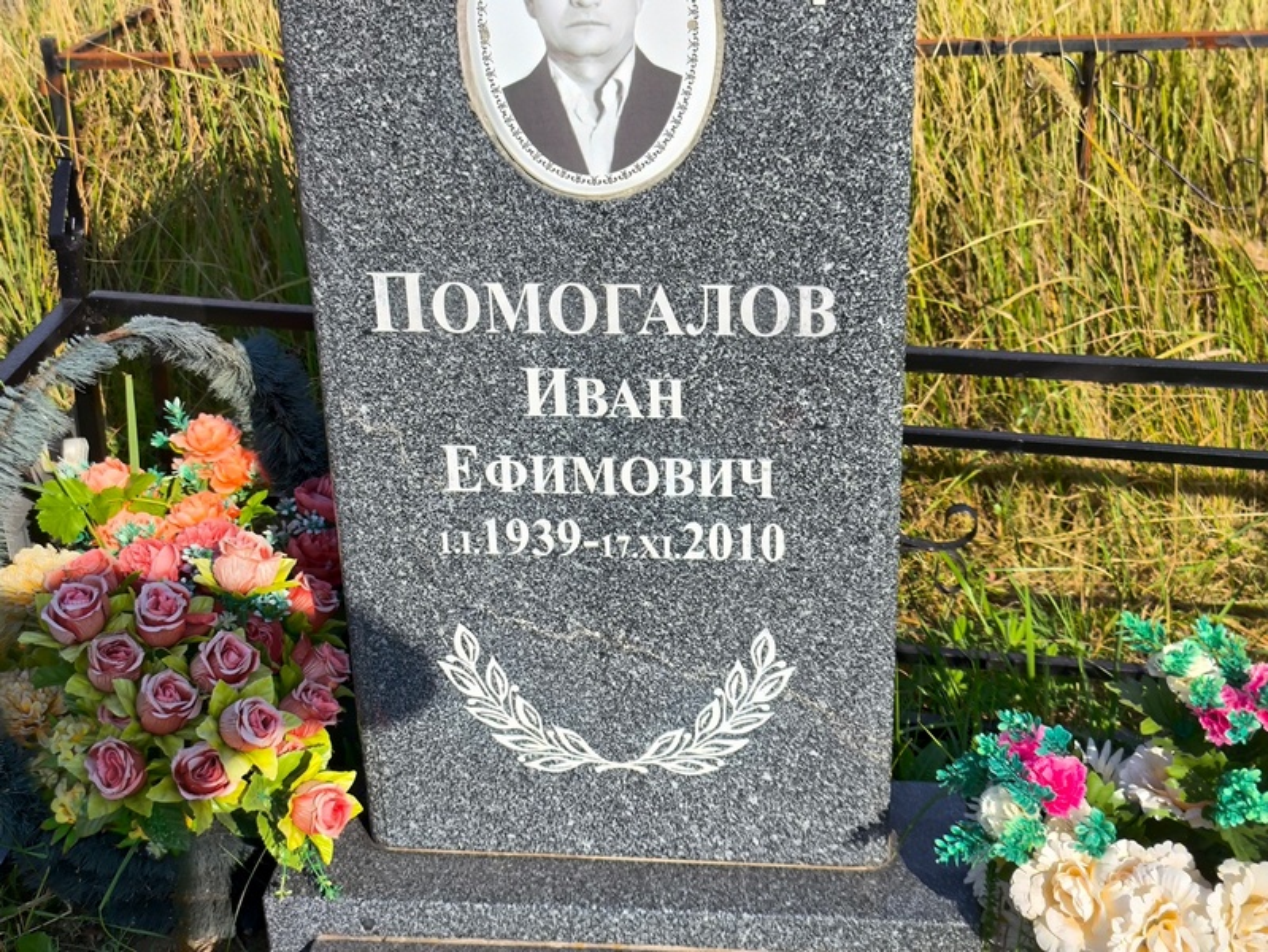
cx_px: 634
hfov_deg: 38.2
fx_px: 1832
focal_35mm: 50
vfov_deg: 29.1
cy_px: 476
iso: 50
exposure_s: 1/1474
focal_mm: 4.71
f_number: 1.7
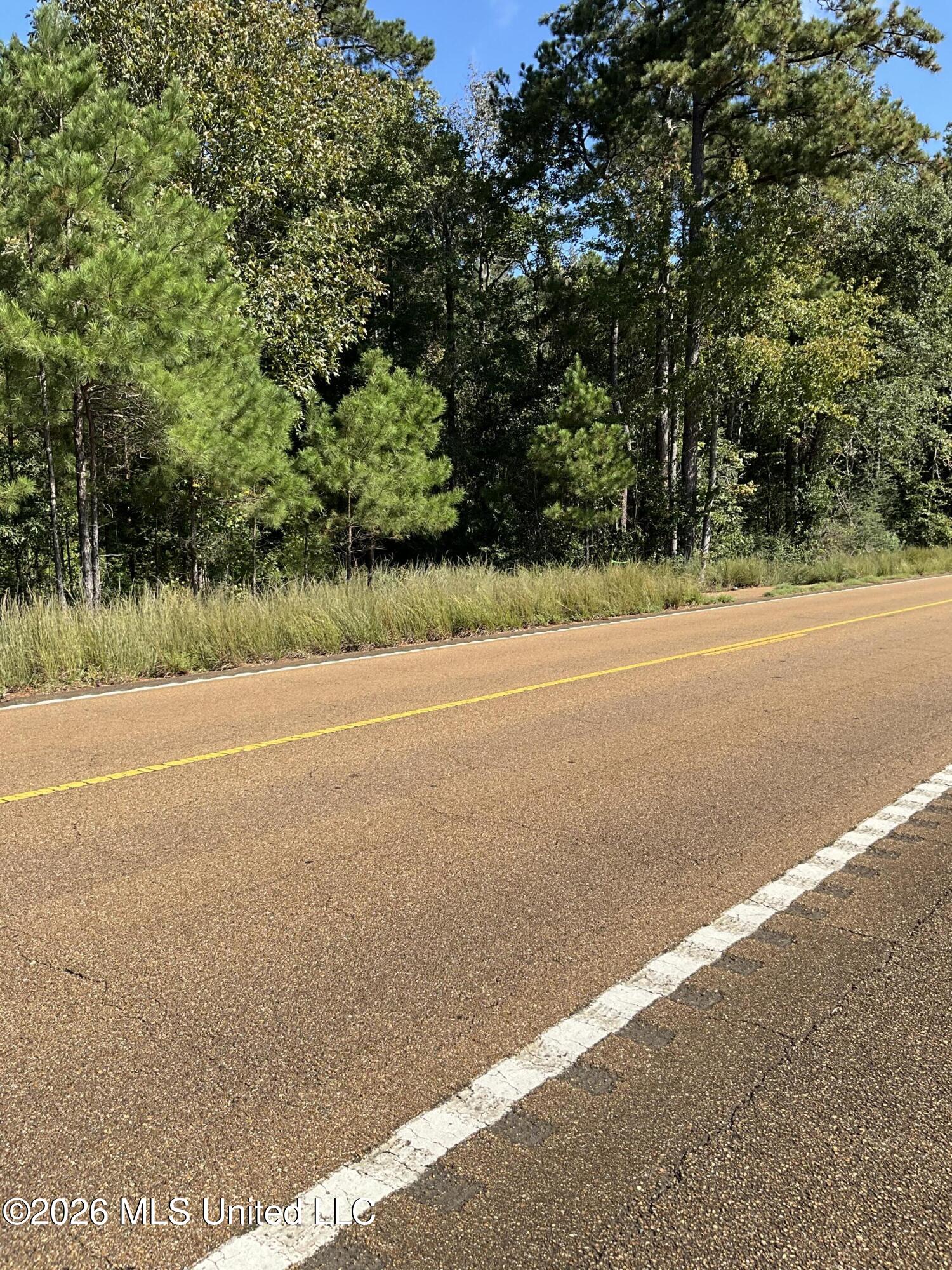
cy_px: 635
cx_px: 476
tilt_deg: -5.9
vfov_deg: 61.7
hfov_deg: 48.2
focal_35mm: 29
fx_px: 1063
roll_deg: +1.7
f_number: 1.8
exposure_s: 1/1195
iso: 25
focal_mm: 3
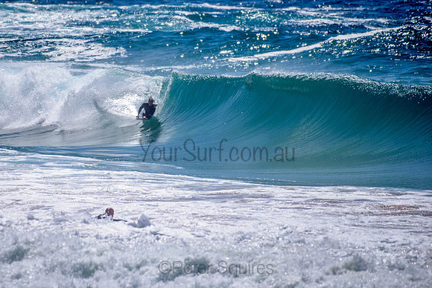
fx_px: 7355
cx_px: 167
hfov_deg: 3.4
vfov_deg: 2.2
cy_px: 112
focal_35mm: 613
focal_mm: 500
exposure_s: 1/2000
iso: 72
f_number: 5.6
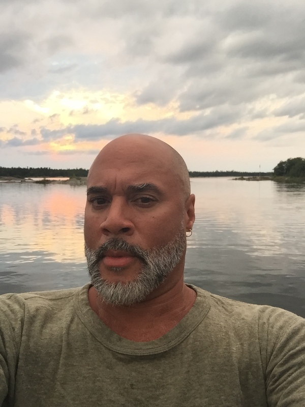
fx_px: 364
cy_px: 204
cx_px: 152
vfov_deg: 58.4
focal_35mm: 31
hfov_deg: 45.4
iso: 40
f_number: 2.2
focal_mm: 2.65
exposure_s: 1/40
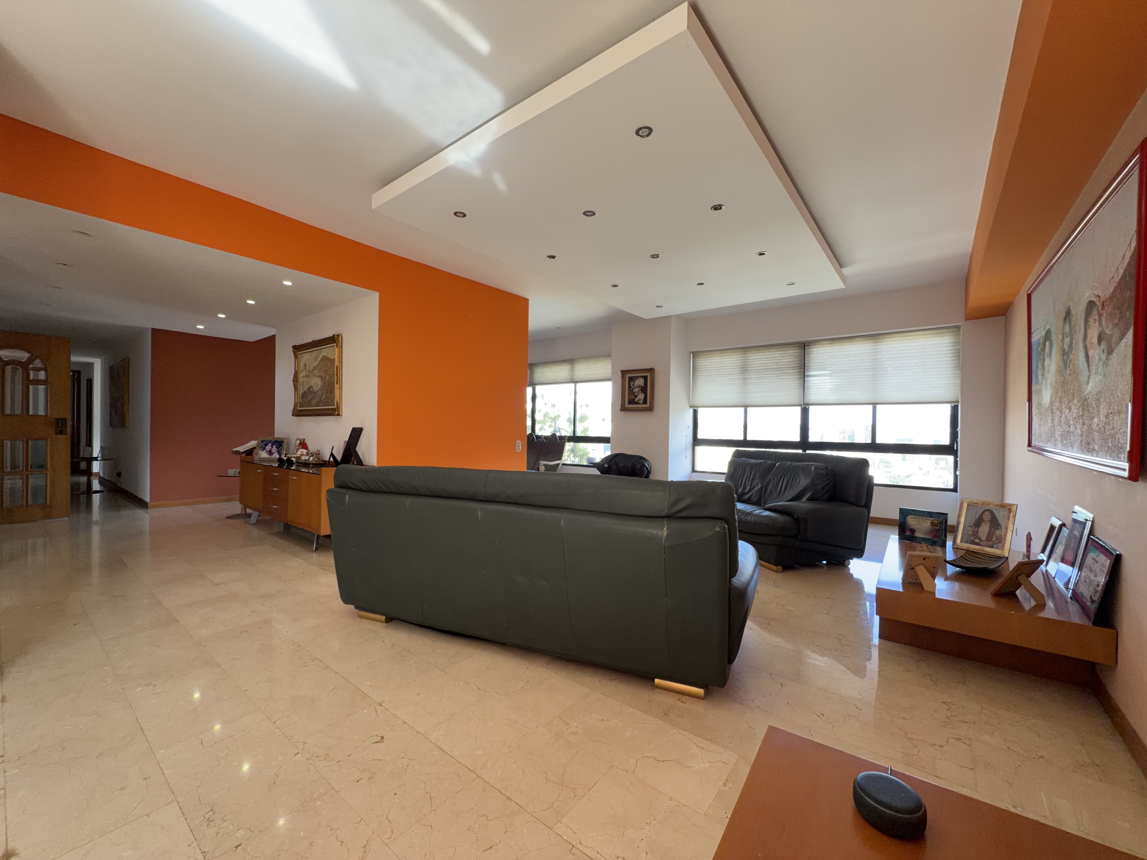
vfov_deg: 85.7
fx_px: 464
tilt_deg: -0.6
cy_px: 430
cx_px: 574
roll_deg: +0.0
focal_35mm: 14
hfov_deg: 102.1
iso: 80
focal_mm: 2.22
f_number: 2.2
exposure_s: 1/50
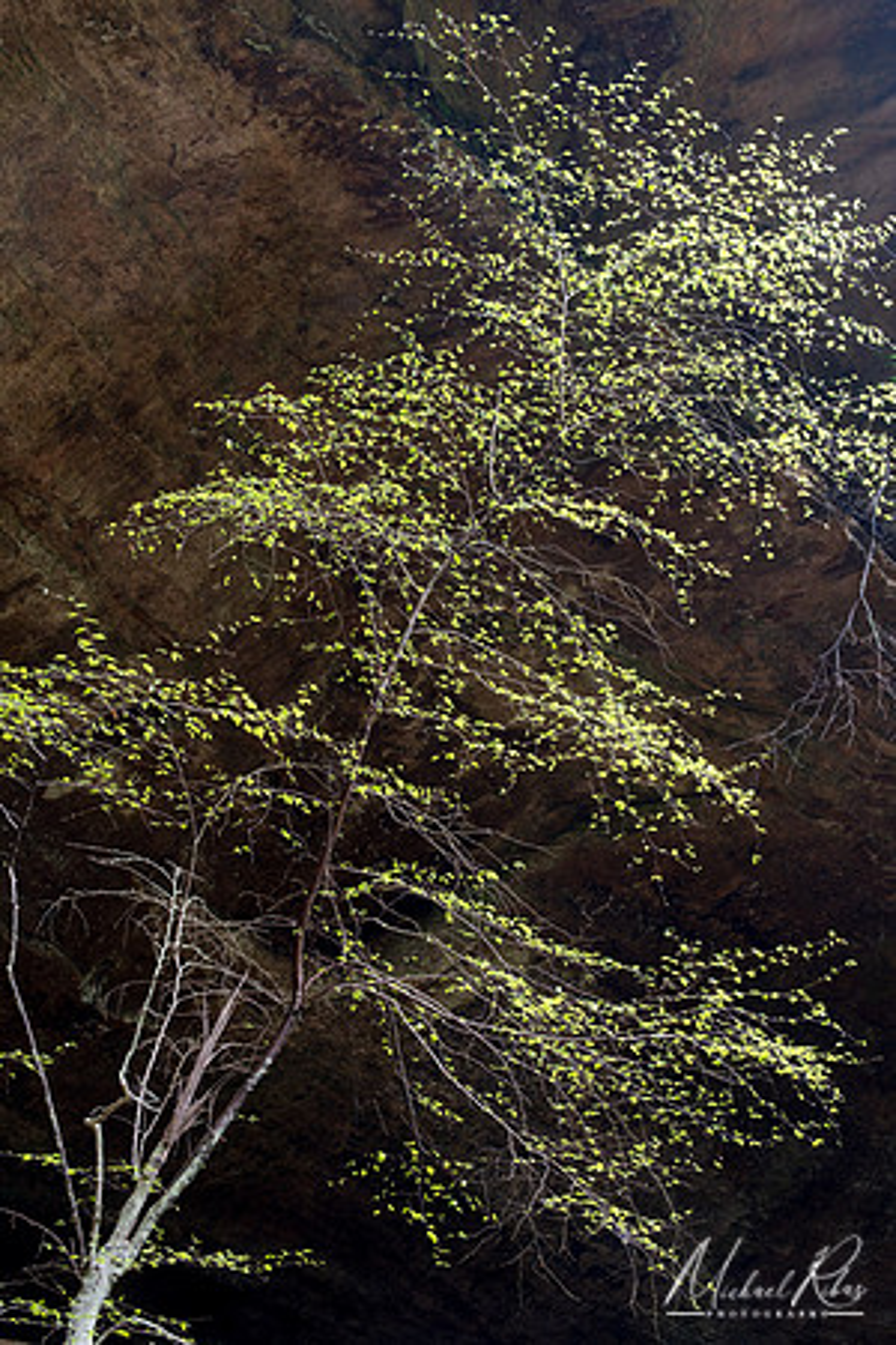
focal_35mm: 75
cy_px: 672
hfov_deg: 18.2
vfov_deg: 27.0
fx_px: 2800
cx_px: 448
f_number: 10
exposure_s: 1
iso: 100
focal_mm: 50
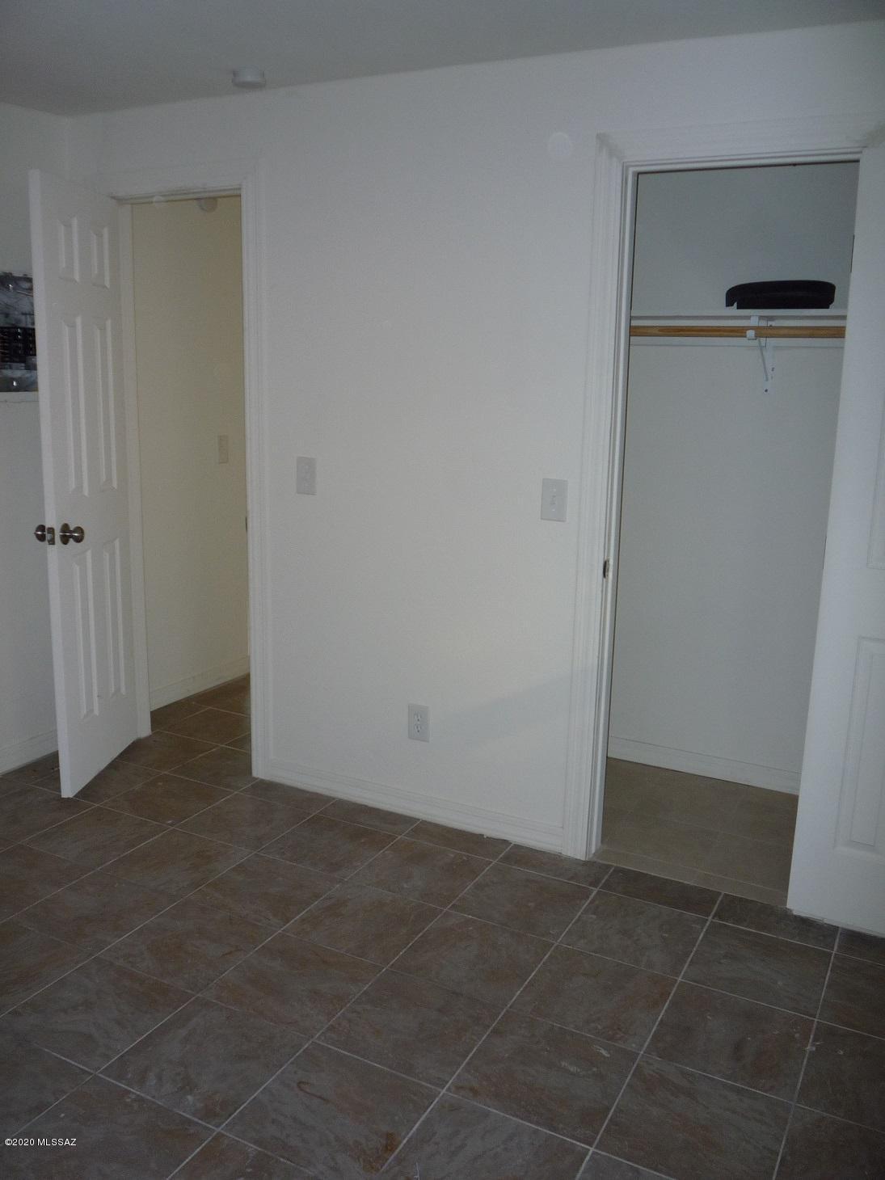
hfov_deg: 46.8
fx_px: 1023
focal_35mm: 30
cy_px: 590
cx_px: 442
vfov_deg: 60.0
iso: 125
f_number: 3.3
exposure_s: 1/30
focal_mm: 5.2
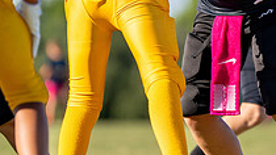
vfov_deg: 1.4
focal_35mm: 843
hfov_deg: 2.6
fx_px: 6168
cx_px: 270
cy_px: 24
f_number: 2.8
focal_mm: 200
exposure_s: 1/3200
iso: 160
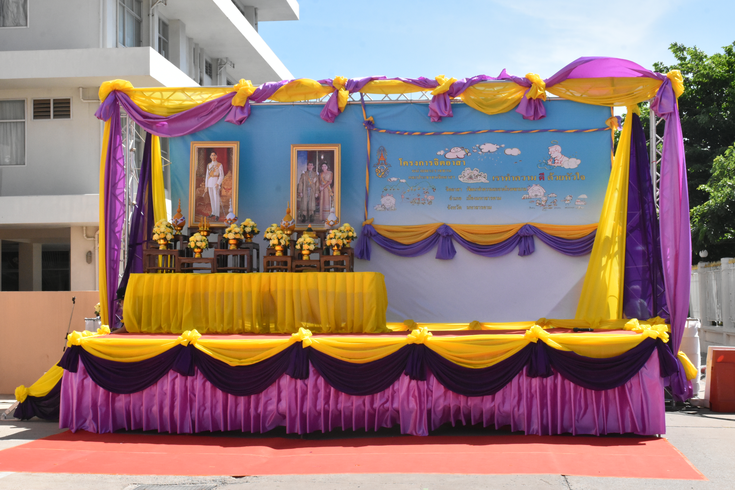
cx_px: 368
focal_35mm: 63
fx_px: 1286
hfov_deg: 31.9
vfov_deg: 21.6
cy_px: 245
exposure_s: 1/1000
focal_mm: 42
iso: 2500
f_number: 16
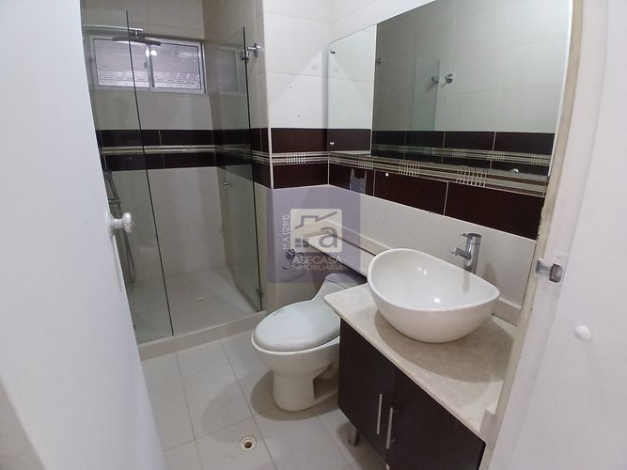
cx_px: 314
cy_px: 235
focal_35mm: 17
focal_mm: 1.4
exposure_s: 1/30
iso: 400
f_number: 2.2
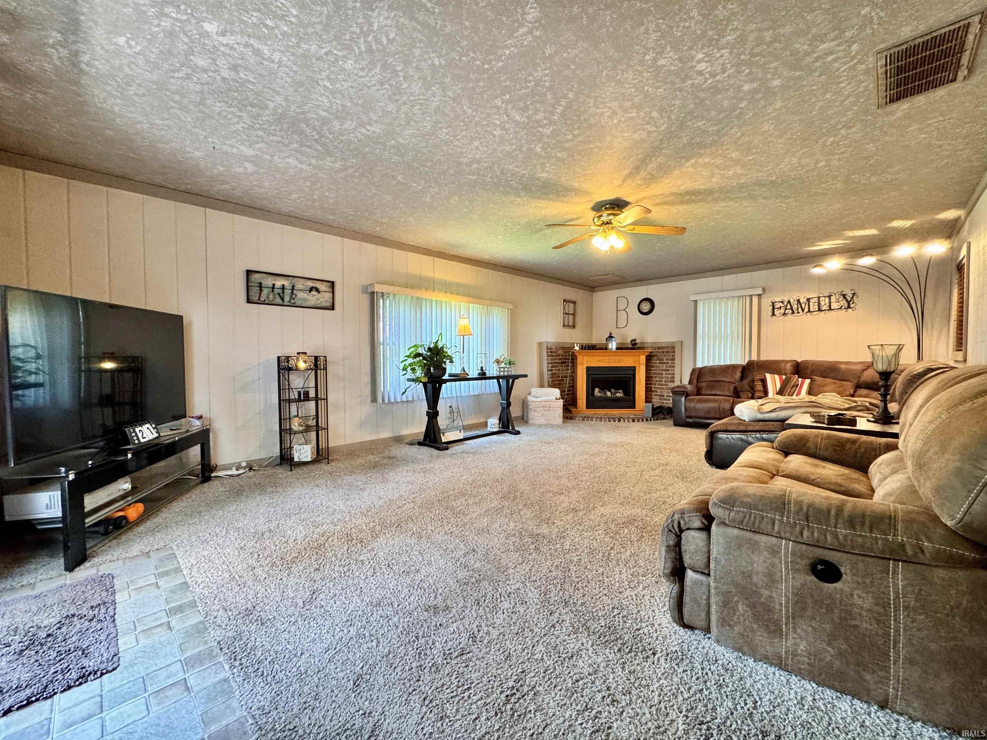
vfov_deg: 85.7
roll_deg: -0.3
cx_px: 494
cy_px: 370
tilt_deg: -2.3
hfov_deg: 102.1
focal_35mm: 14
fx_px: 399
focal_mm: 2.22
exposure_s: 1/60
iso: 400
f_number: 2.2
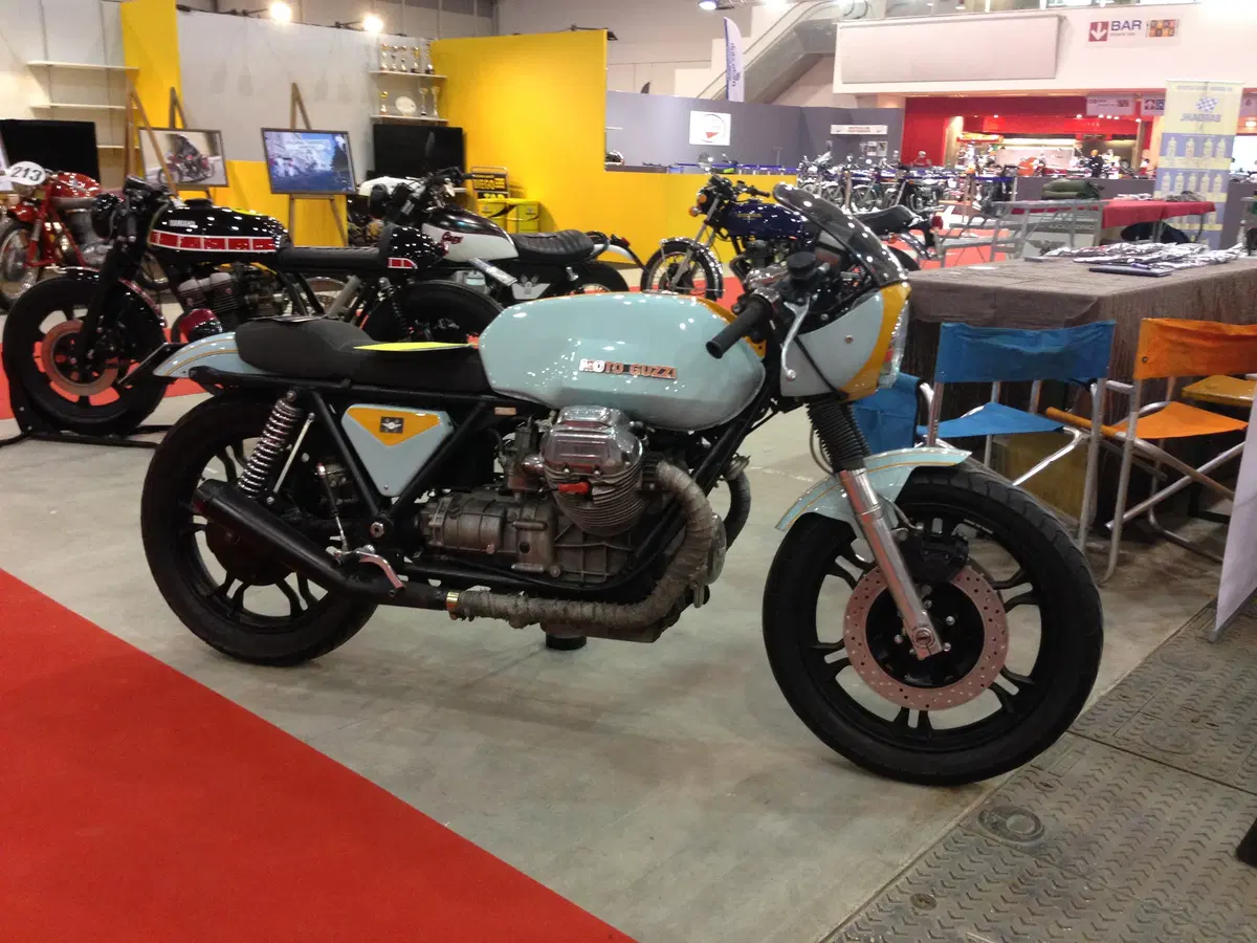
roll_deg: -0.6
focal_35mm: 33
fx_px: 1198
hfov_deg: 55.4
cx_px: 628
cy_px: 472
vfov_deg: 42.9
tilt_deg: -17.0
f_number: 2.4
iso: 200
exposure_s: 1/20
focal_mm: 4.12
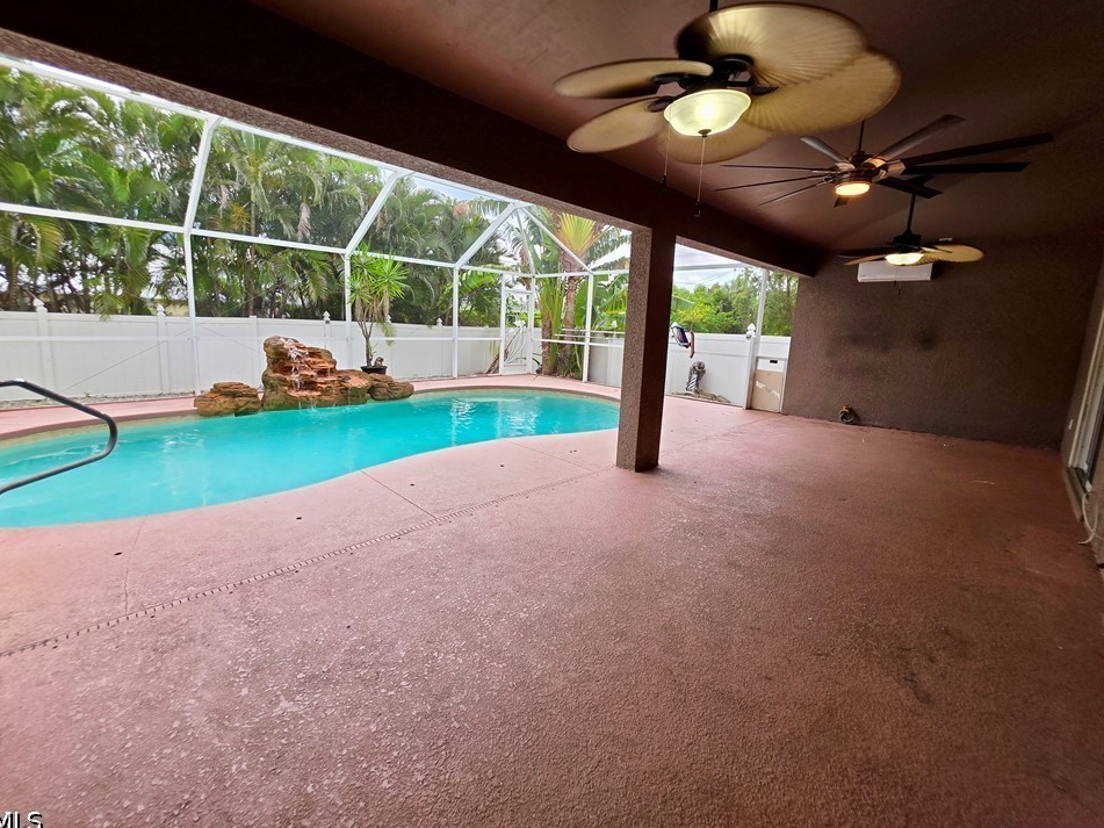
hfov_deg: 102.0
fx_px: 446
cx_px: 527
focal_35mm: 14
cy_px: 395
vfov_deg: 85.6
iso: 40
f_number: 1.9
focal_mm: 2.2
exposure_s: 1/120
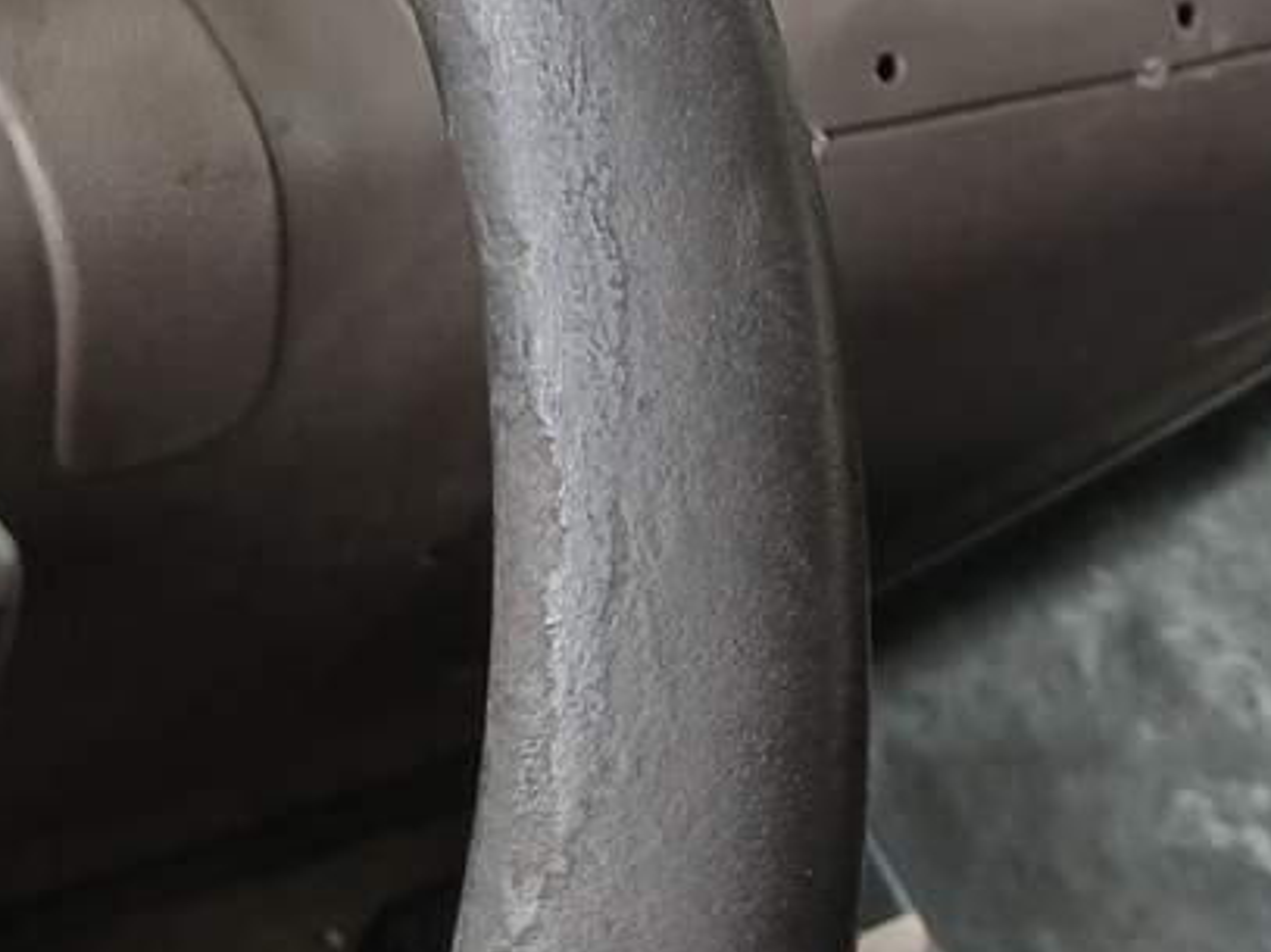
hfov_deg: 20.8
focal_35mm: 92
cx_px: 1162
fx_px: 3377
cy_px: -621
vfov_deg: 14.6
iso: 70
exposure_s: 1/50
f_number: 1.8
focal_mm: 3.98
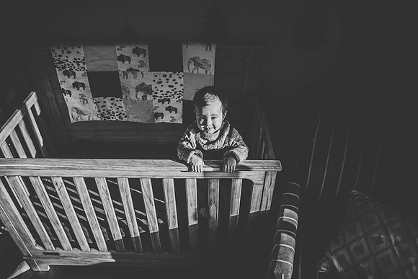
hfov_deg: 65.5
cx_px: 209
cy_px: 140
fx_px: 325
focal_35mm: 28
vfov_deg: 46.4
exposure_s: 1/1000
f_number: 2.8
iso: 1250
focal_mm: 28
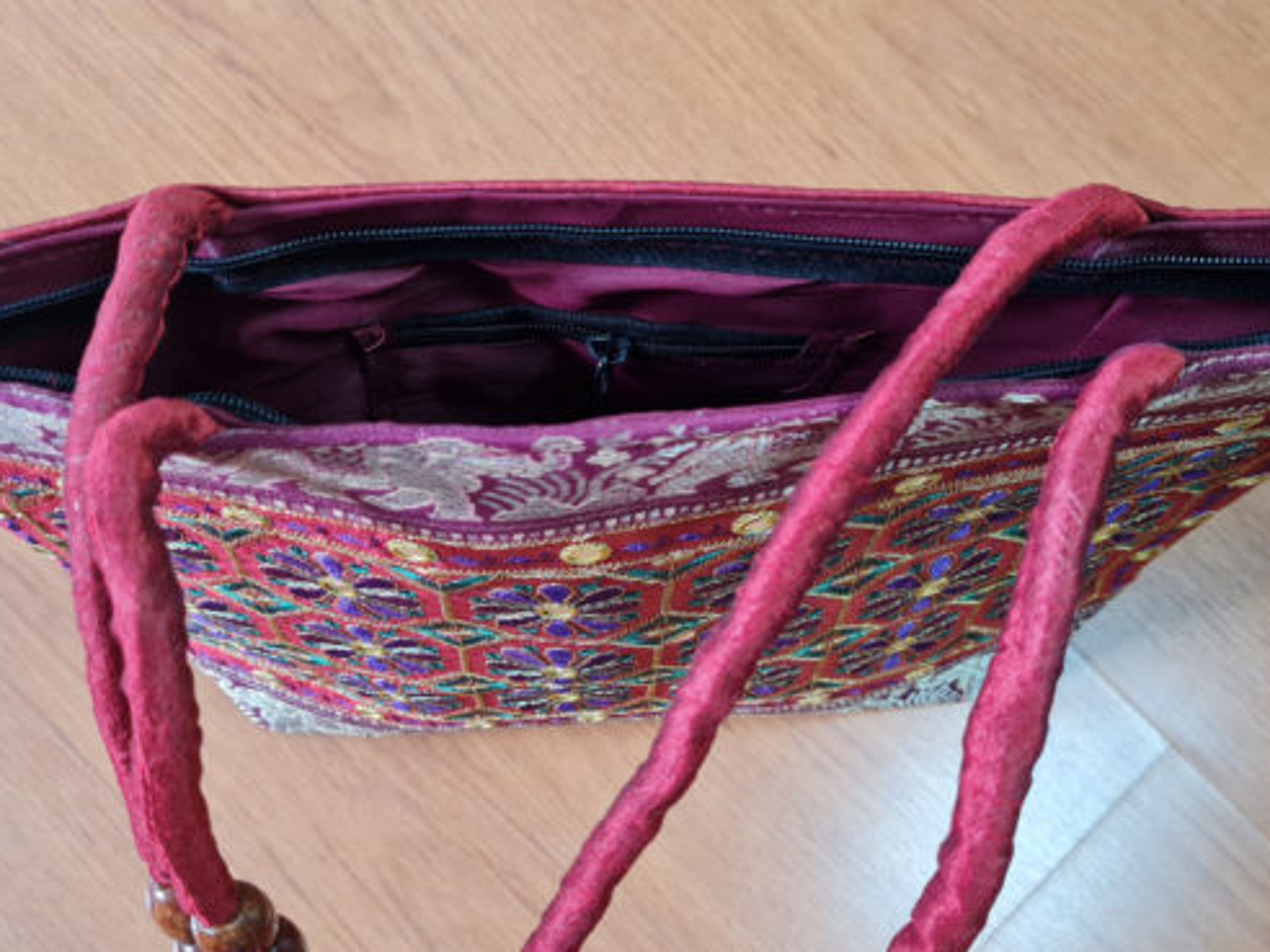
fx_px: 1357
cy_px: 528
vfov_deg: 38.6
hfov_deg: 50.1
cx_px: 643
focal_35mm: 37
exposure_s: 1/120
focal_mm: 5.4
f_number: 1.8
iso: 250
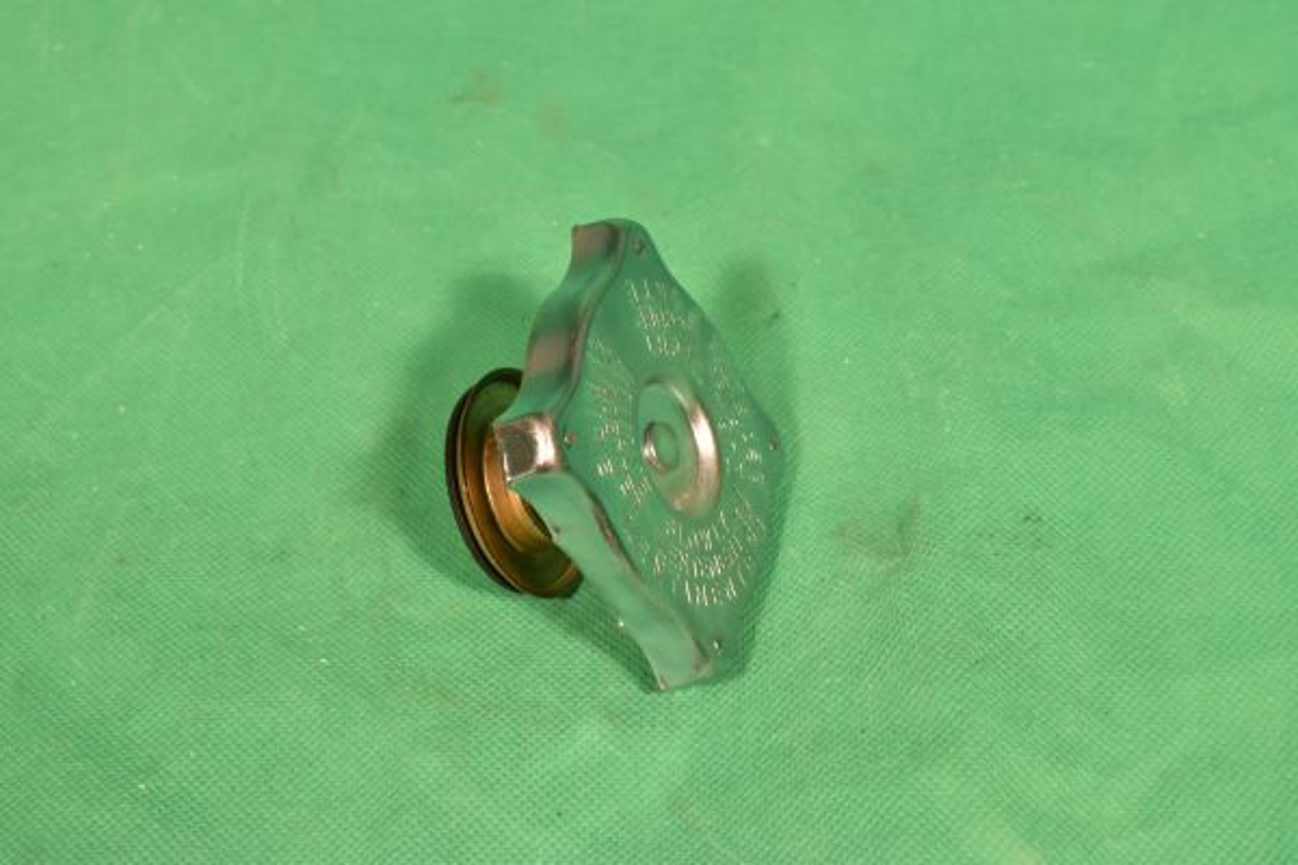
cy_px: 432
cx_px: 649
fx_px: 2271
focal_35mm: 63
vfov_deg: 21.6
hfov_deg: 31.9
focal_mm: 42
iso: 1000
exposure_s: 1/60
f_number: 14
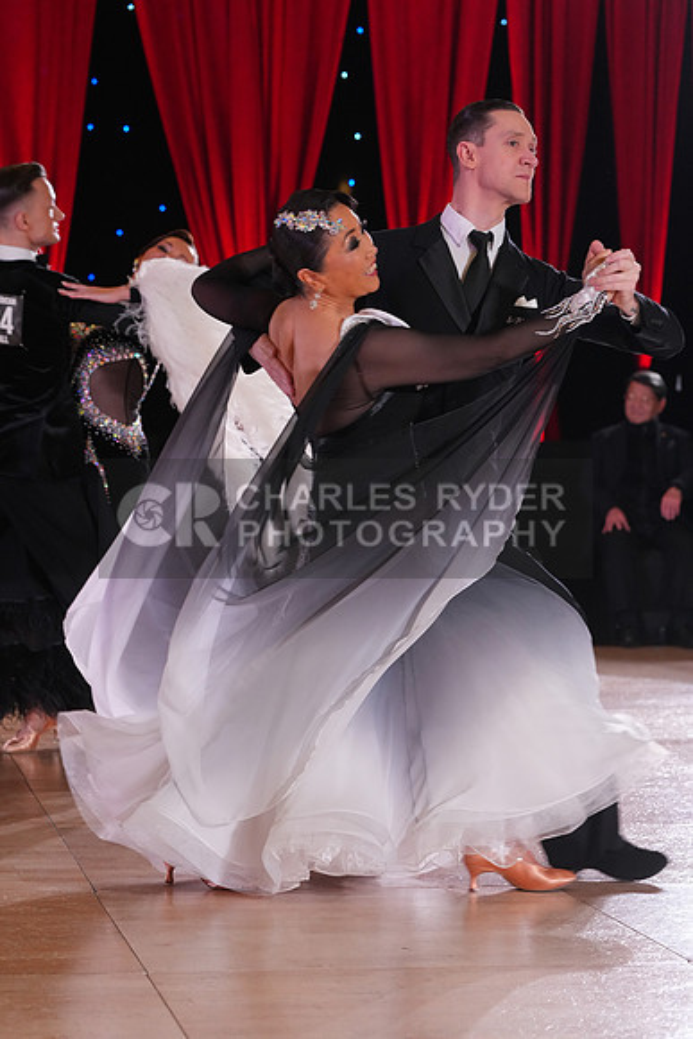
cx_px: 346
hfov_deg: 14.4
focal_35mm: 95
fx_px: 2741
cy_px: 520
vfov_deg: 21.5
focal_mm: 95
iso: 3200
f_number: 5
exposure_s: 1/250
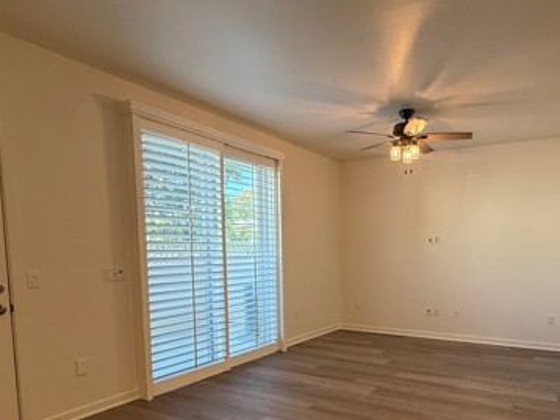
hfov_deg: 68.0
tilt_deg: -5.0
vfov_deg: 53.6
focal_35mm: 25
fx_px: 405
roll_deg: +0.0
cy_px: 289
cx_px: 360
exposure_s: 1/120
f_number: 2.2
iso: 160
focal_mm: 2.22
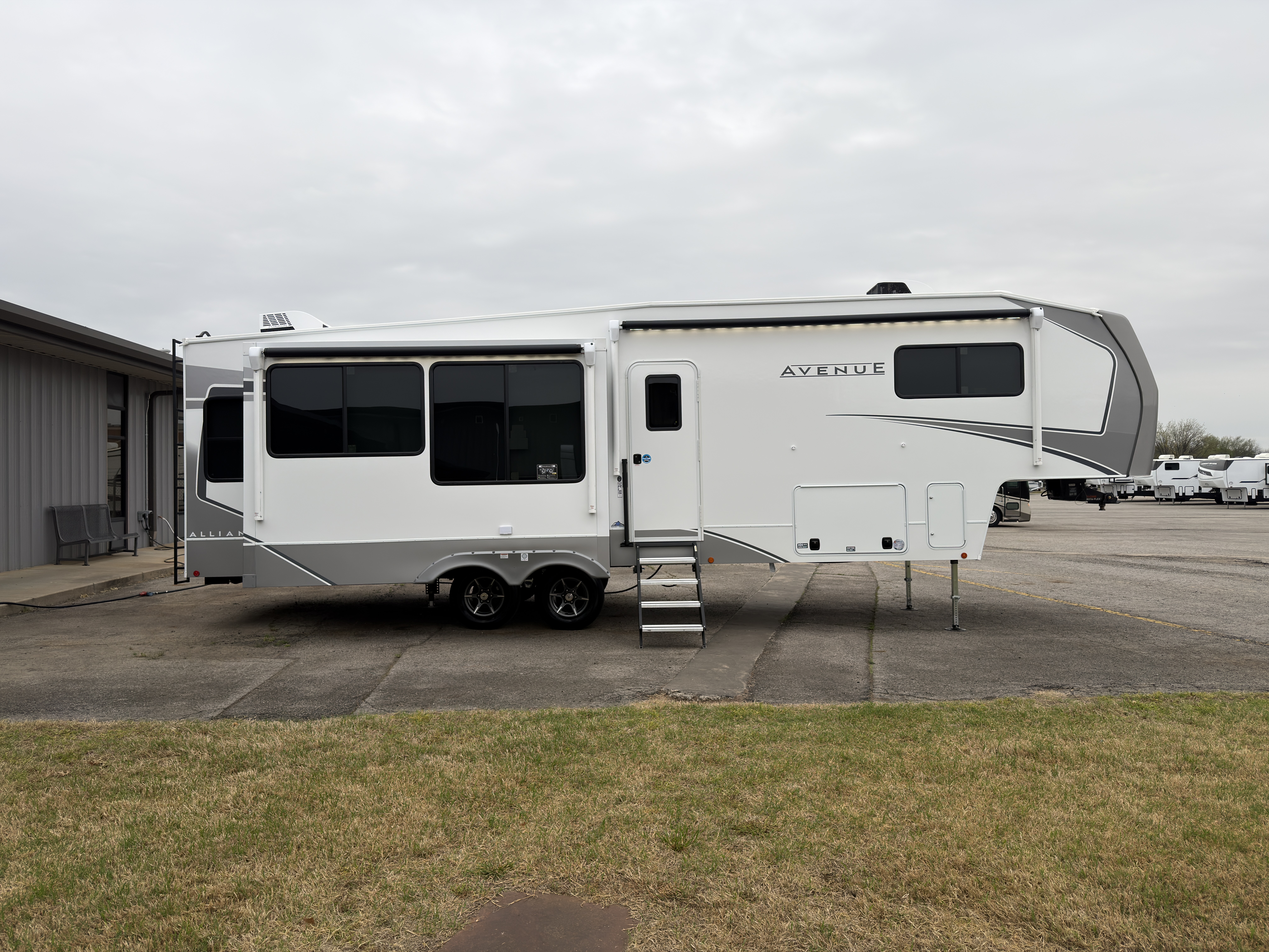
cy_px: 476
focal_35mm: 24
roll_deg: -0.5
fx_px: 880
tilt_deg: +0.3
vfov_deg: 56.8
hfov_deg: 71.6
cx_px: 634
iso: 64
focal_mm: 6.76
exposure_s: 1/698
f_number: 1.78
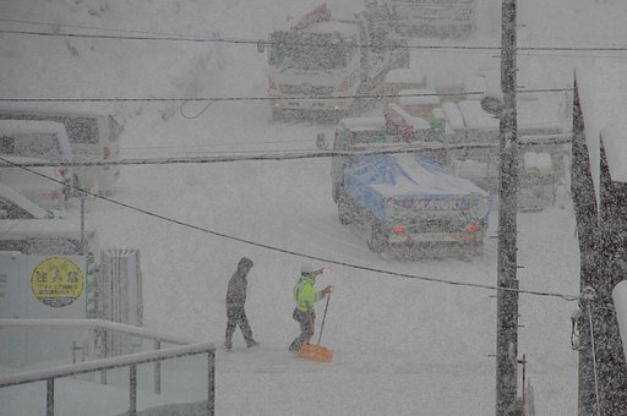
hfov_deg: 10.3
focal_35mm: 200
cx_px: 314
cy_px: 208
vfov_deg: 6.9
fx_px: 3470
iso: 400
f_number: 6.7
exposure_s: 1/350
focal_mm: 133
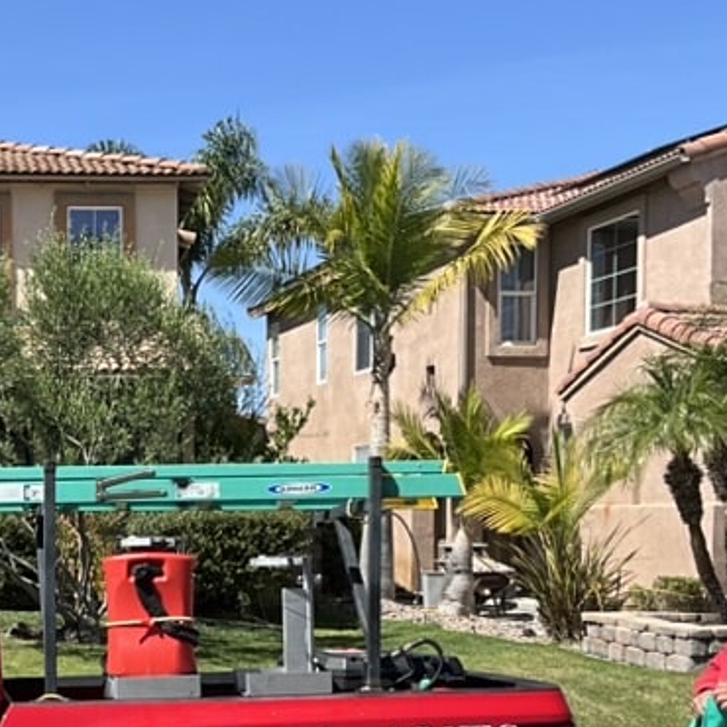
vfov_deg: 23.8
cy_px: 621
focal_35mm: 71
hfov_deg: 23.6
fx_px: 1687
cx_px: 65
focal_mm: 3
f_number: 1.8
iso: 25
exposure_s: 1/1342
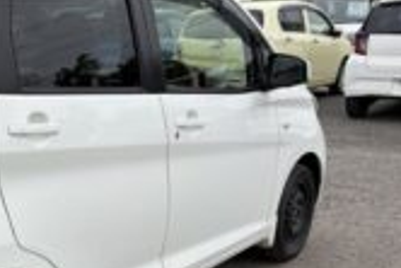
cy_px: 192
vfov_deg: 23.6
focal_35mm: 57
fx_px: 635
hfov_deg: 31.9
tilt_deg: -14.3
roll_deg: +1.7
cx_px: -14
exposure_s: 1/2538
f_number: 1.6
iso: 50
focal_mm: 5.96
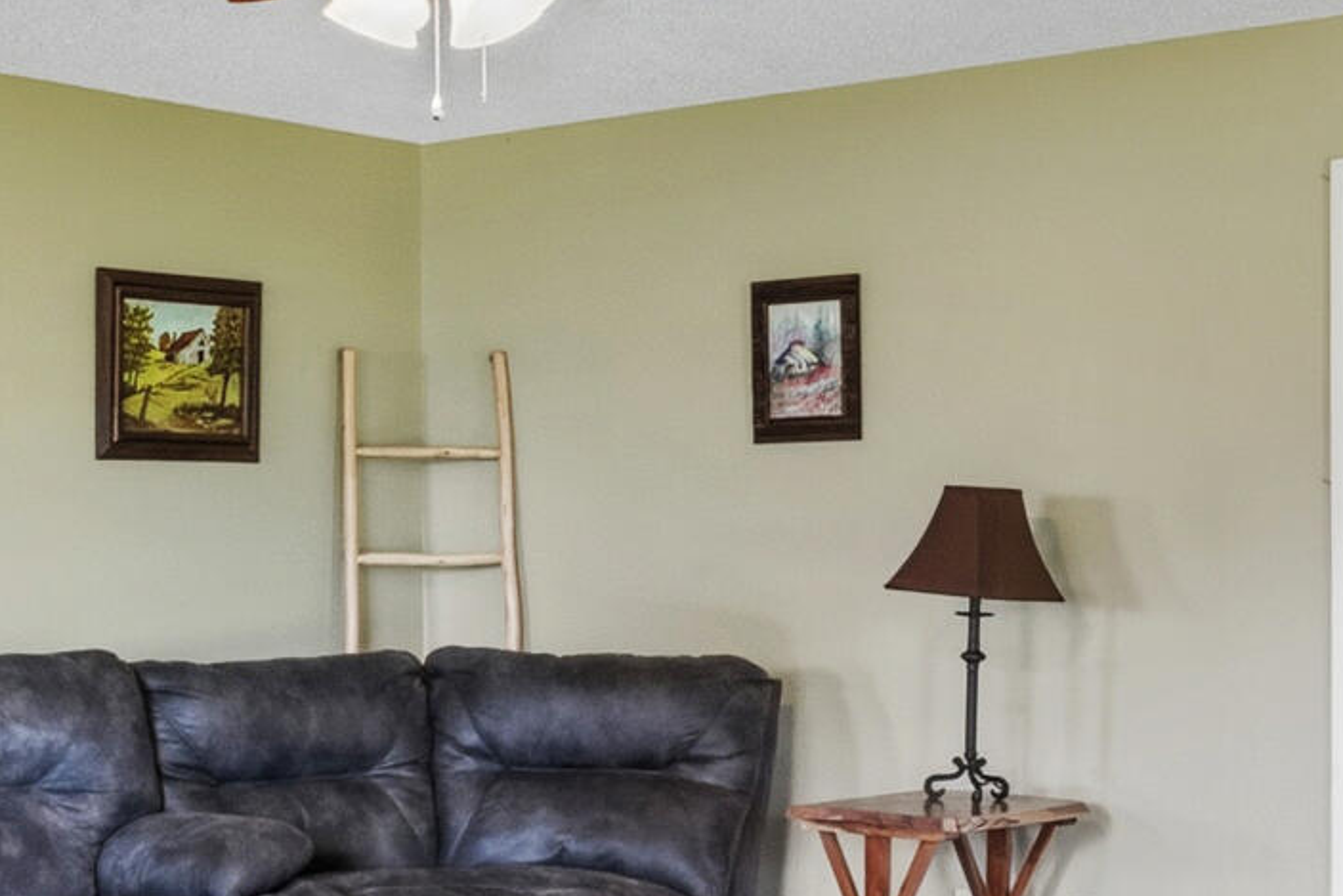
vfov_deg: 21.2
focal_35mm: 64
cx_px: 264
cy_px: 489
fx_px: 2388
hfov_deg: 30.6
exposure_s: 1/20
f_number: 8
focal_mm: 10
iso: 320
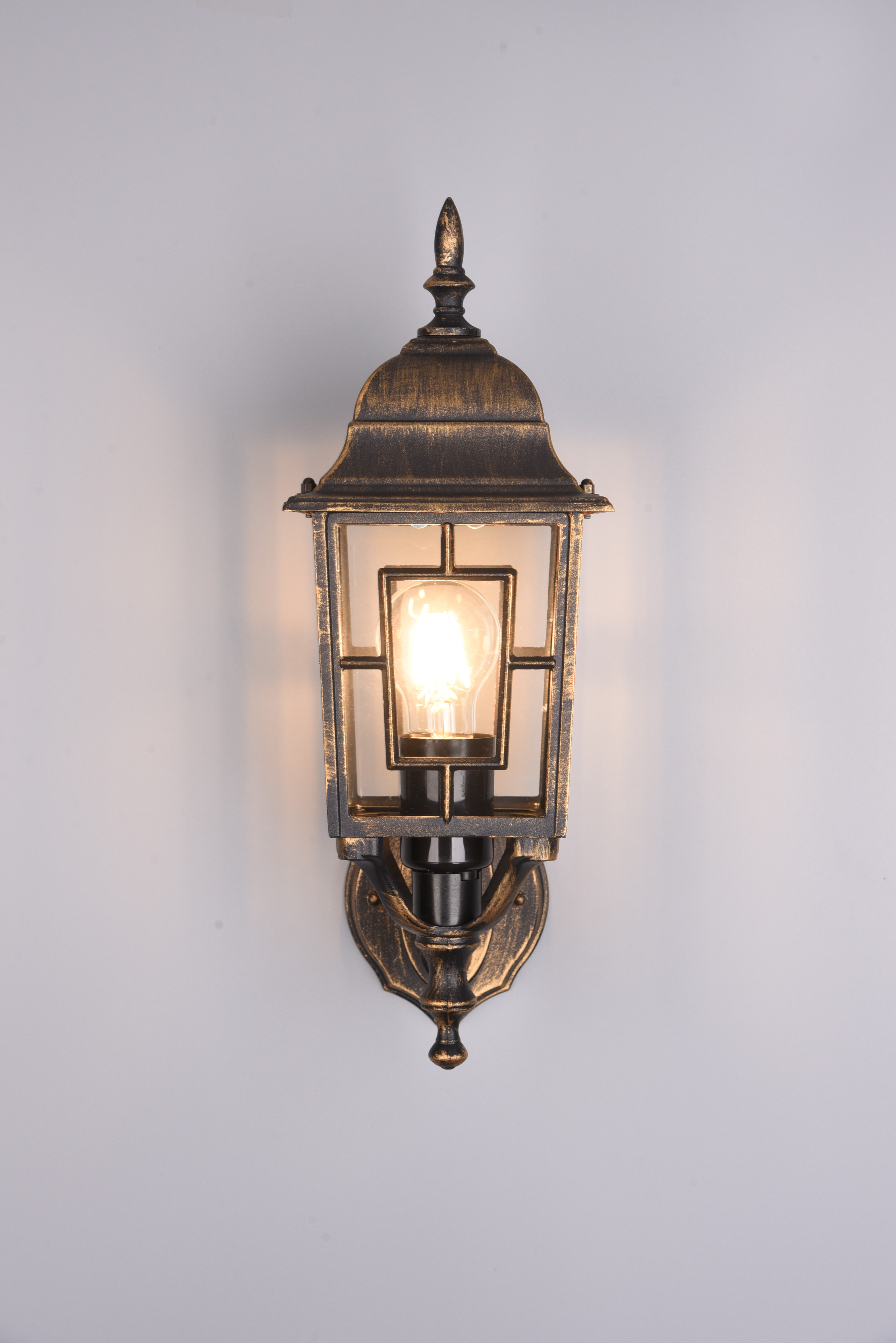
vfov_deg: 27.0
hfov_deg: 18.2
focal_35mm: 75
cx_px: 448
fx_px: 2797
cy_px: 672
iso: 100
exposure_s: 1/8
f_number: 11
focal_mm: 75
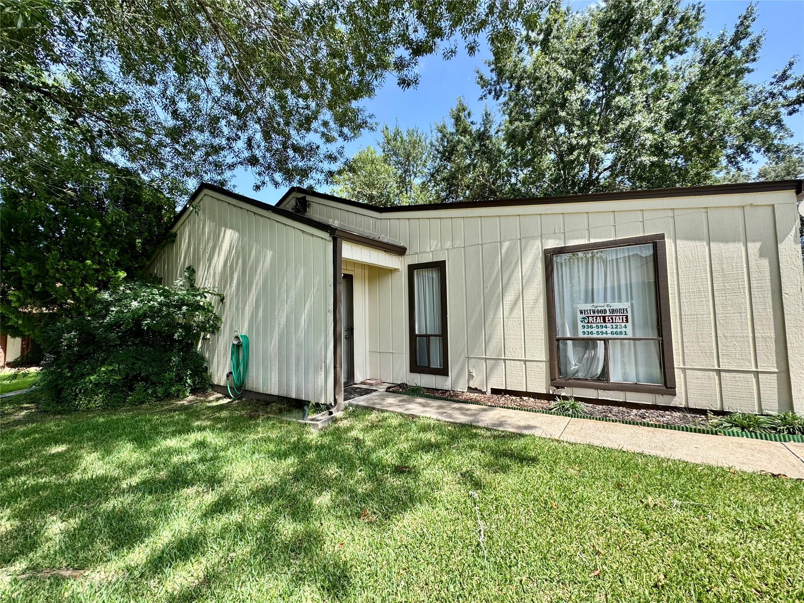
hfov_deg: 102.1
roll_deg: +1.1
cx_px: 402
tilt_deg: +3.1
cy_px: 302
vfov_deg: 85.7
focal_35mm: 14
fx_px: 325
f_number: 2.2
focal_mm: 2.22
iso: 40
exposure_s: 1/727
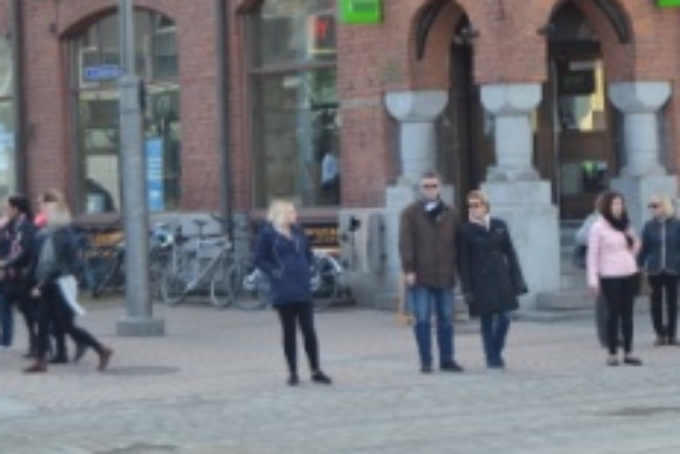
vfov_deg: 10.3
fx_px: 2514
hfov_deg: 15.3
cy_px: 133
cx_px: 572
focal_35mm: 133
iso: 110
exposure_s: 1/125
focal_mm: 46
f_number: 5.6
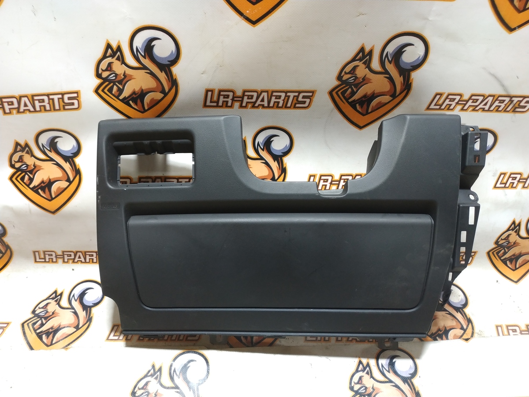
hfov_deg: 71.6
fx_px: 367
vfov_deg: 56.8
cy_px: 198
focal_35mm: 24
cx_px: 264
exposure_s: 1/50
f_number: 1.9
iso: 200
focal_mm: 3.94
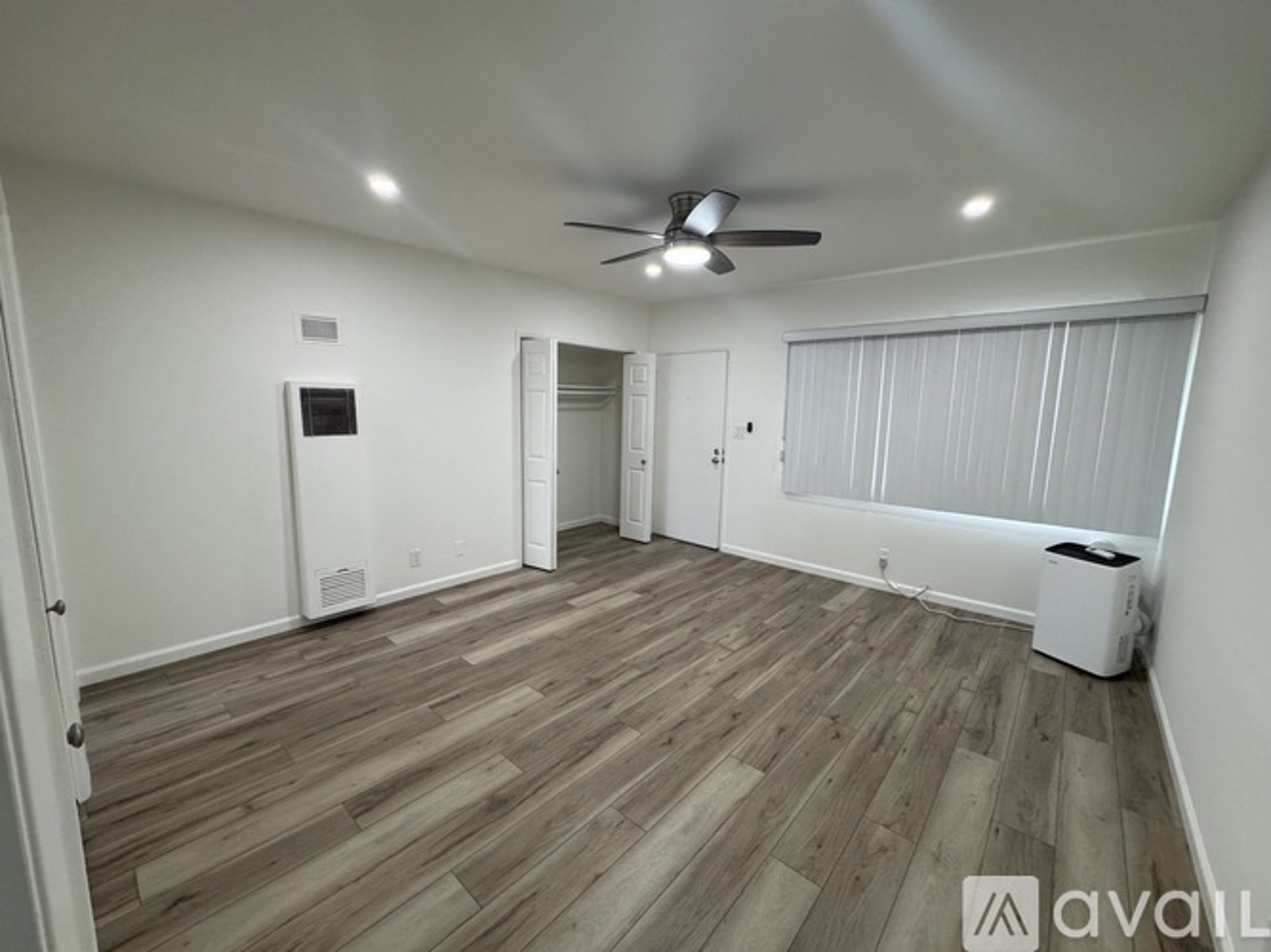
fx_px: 514
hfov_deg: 102.1
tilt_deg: -8.3
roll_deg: -1.3
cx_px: 636
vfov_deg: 85.7
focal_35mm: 14
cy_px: 476
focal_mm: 2.22
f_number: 2.2
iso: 320
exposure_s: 1/120
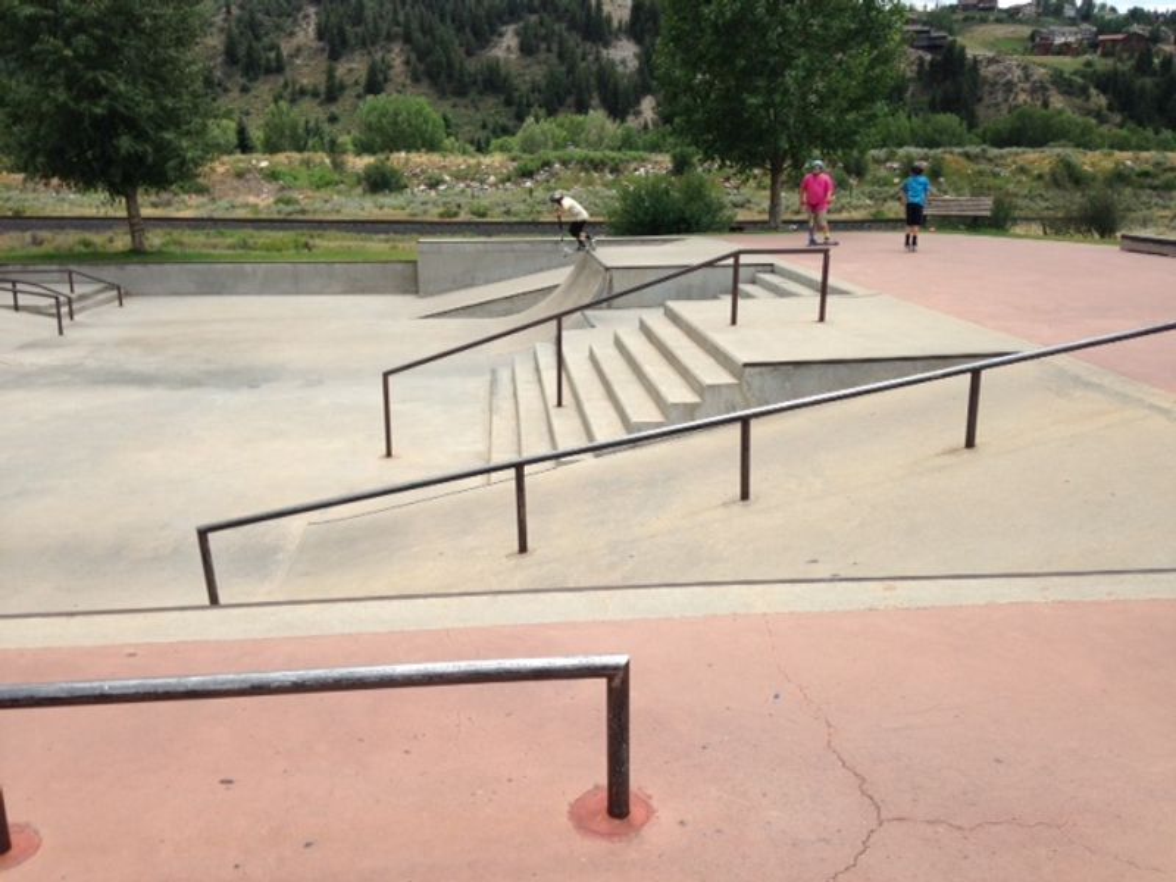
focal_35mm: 33
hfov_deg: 55.4
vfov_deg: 42.9
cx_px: 588
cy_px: 441
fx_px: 1121
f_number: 2.4
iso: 50
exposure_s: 1/704
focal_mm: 4.12
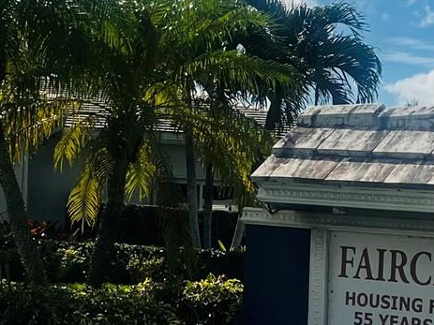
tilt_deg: +5.3
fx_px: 1441
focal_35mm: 115
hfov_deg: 16.9
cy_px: 87
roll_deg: -2.8
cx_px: 57
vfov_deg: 12.8
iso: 50
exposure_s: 1/12658
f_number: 1.5
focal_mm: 5.7
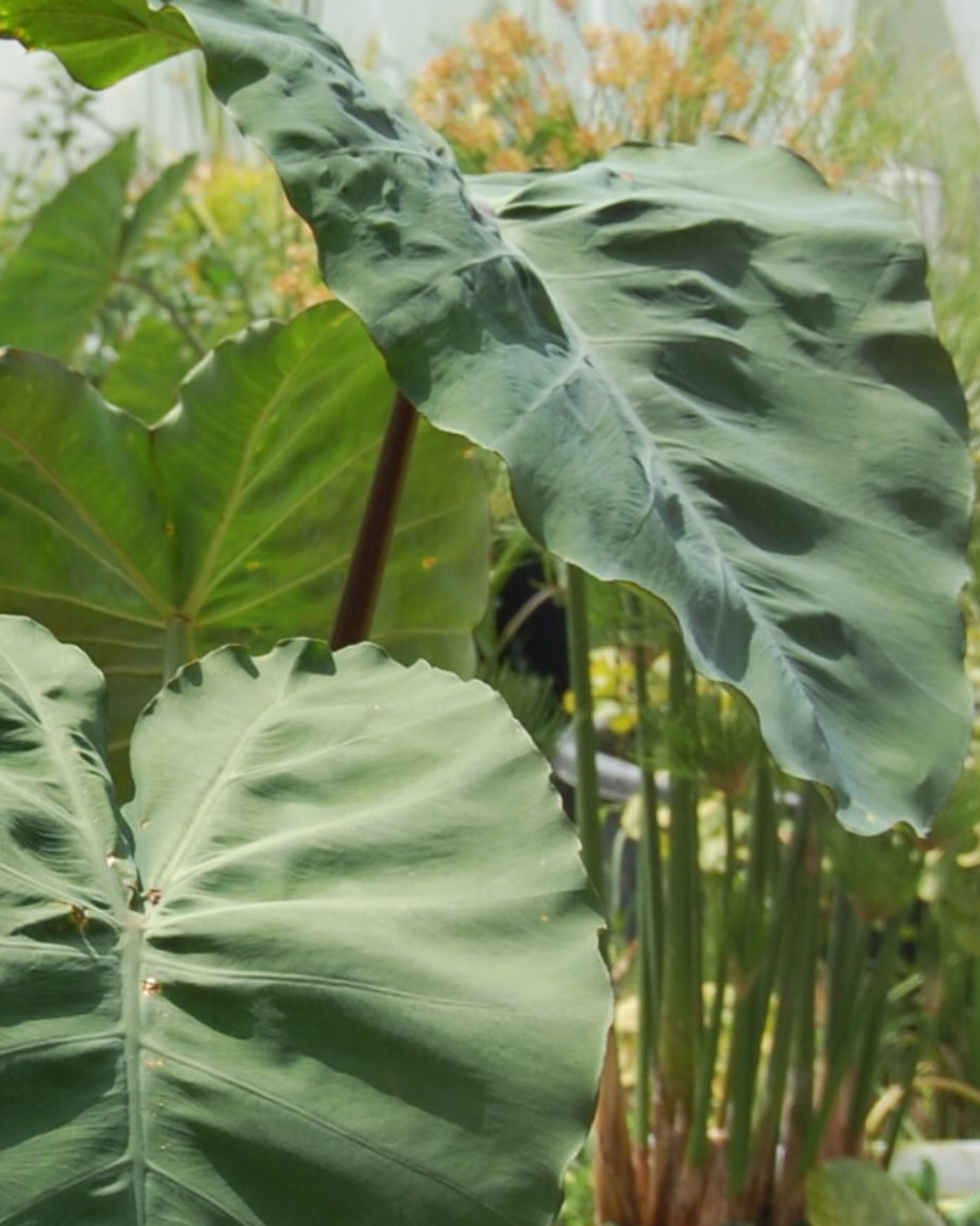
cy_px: 761
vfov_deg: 12.0
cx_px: -182
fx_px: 5801
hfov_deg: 9.5
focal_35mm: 160
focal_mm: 38
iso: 200
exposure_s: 1/250
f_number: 8
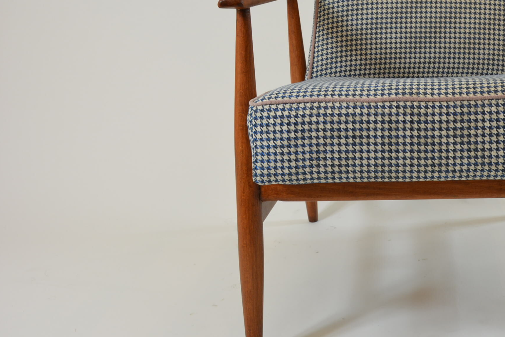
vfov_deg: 28.3
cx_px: 433
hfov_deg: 39.5
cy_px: 91
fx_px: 660
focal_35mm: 47
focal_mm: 18
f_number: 5.6
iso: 400
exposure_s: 1/60
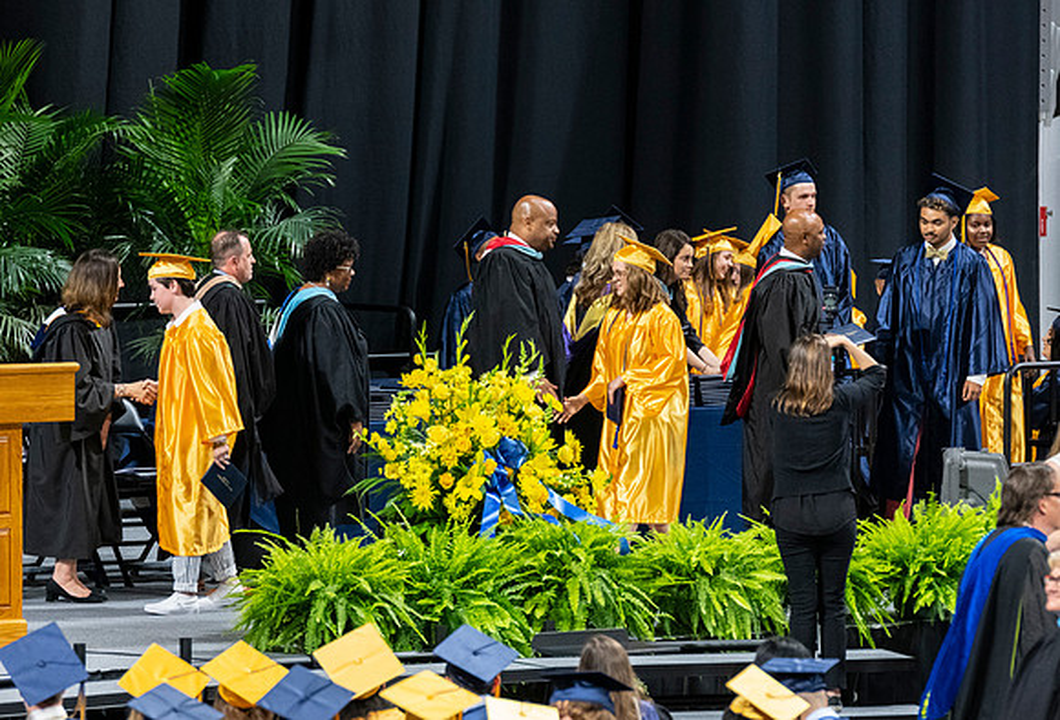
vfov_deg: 4.9
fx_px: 8383
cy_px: 434
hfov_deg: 7.2
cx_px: 619
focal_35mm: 283
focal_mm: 190
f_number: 4
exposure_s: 1/200
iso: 2000
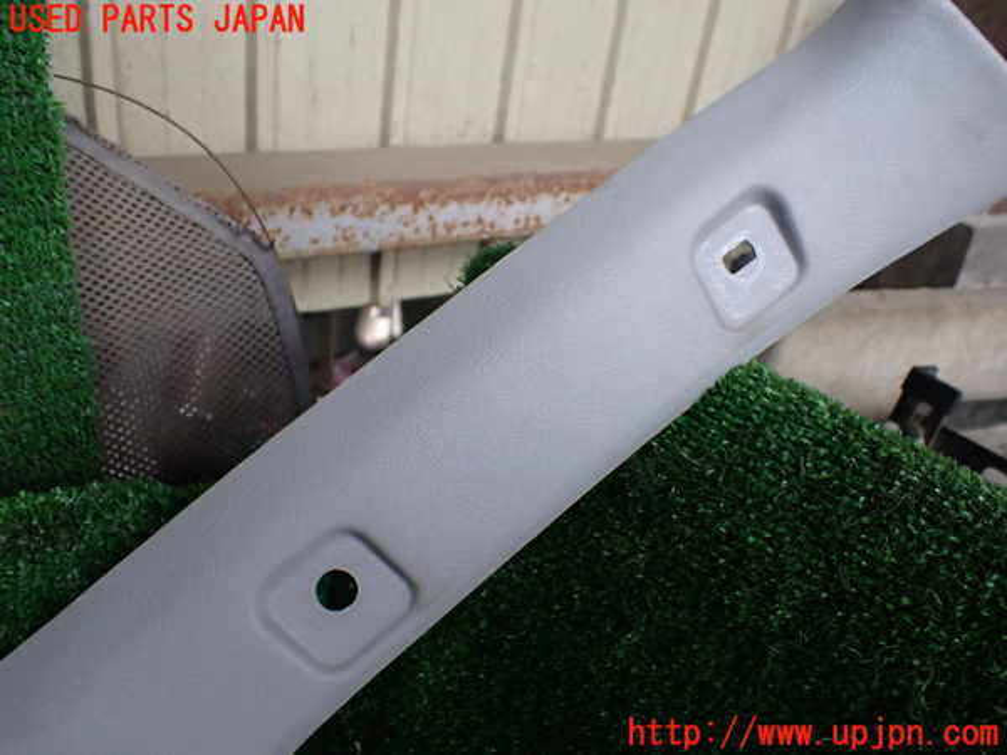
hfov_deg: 60.0
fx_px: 873
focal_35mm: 30
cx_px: 504
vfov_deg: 46.8
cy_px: 378
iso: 400
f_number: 2.3
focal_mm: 5.4
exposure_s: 1/125
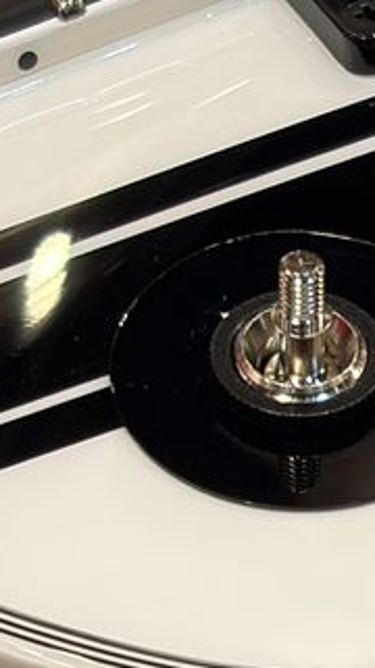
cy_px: 810
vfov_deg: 9.4
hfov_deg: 5.3
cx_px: 404
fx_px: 4005
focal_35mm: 226
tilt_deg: -47.1
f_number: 1.6
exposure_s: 1/60
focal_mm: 5.96
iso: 64
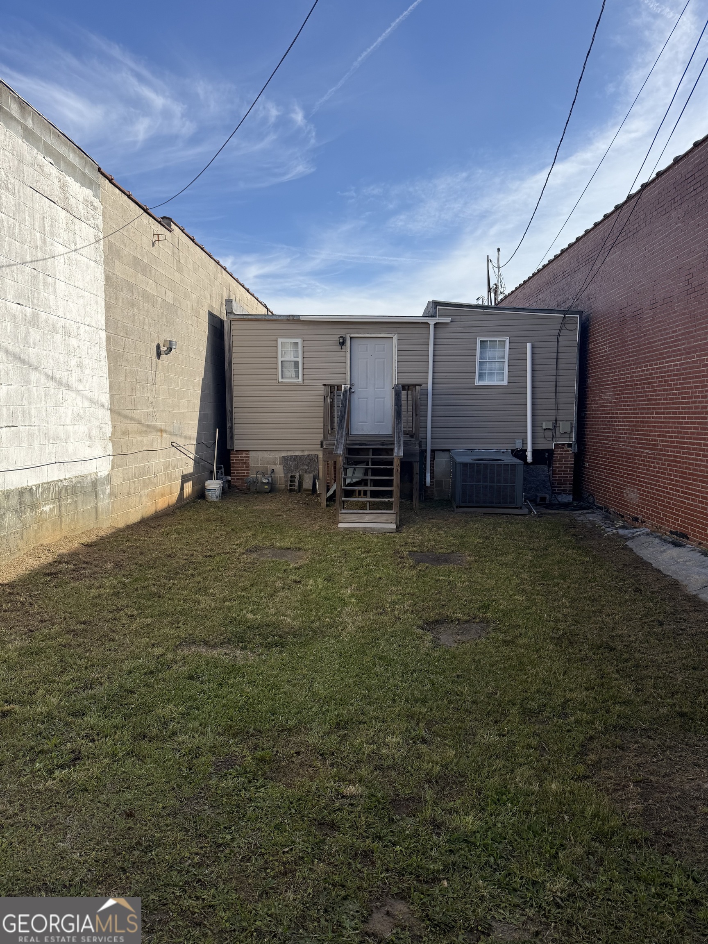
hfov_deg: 56.8
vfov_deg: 71.6
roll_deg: -0.3
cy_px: 472
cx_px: 354
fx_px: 654
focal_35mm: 24
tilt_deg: -4.3
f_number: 1.78
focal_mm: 6.76
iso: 80
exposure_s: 1/3759
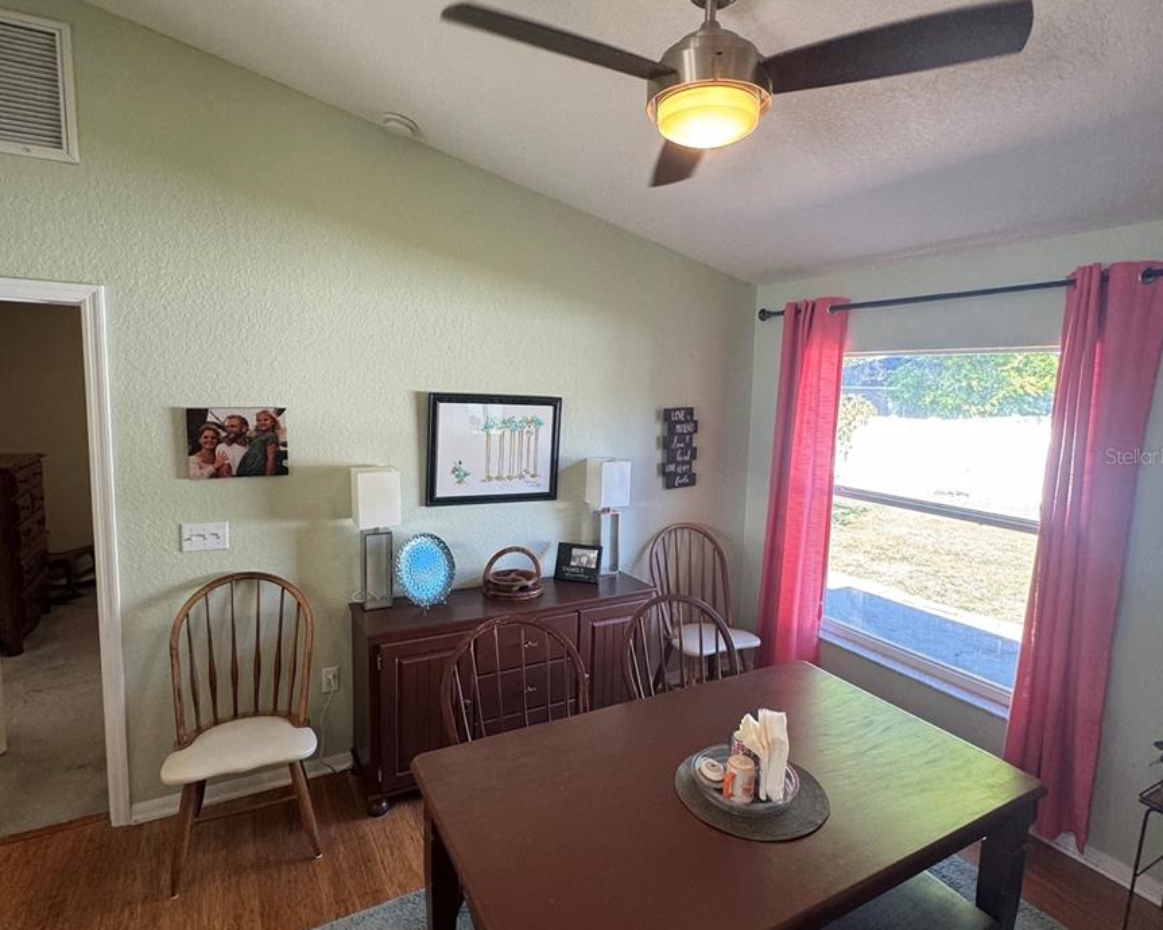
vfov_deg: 70.8
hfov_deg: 83.3
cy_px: 456
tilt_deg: -6.0
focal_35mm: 19
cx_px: 594
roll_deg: -1.6
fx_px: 654
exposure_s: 1/120
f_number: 2.2
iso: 160
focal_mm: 2.22
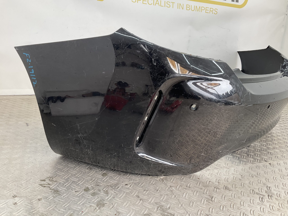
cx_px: 144
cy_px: 108
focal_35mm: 29
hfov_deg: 61.7
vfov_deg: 48.2
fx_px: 241
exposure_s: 1/120
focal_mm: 3
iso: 25
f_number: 1.8
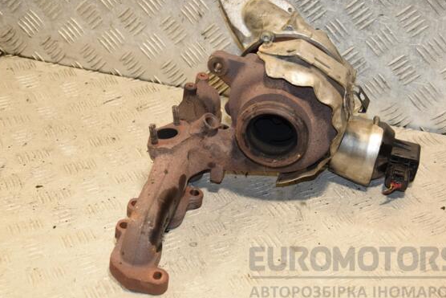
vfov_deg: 20.0
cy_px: 152
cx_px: 234
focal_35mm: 68
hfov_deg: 29.6
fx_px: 843
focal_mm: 42
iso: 800
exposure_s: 1/200
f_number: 5.6
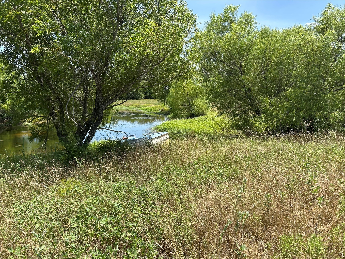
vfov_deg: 53.1
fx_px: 259
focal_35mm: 26
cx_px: 172
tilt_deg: -8.9
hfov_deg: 67.3
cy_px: 130
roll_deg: -0.4
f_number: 1.5
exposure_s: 1/1575
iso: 50
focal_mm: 5.7
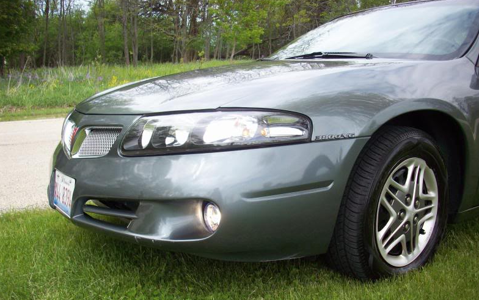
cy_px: 172
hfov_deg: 49.3
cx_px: 242
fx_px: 522
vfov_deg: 31.9
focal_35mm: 40
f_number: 2.8
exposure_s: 1/370
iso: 80
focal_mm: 6.2
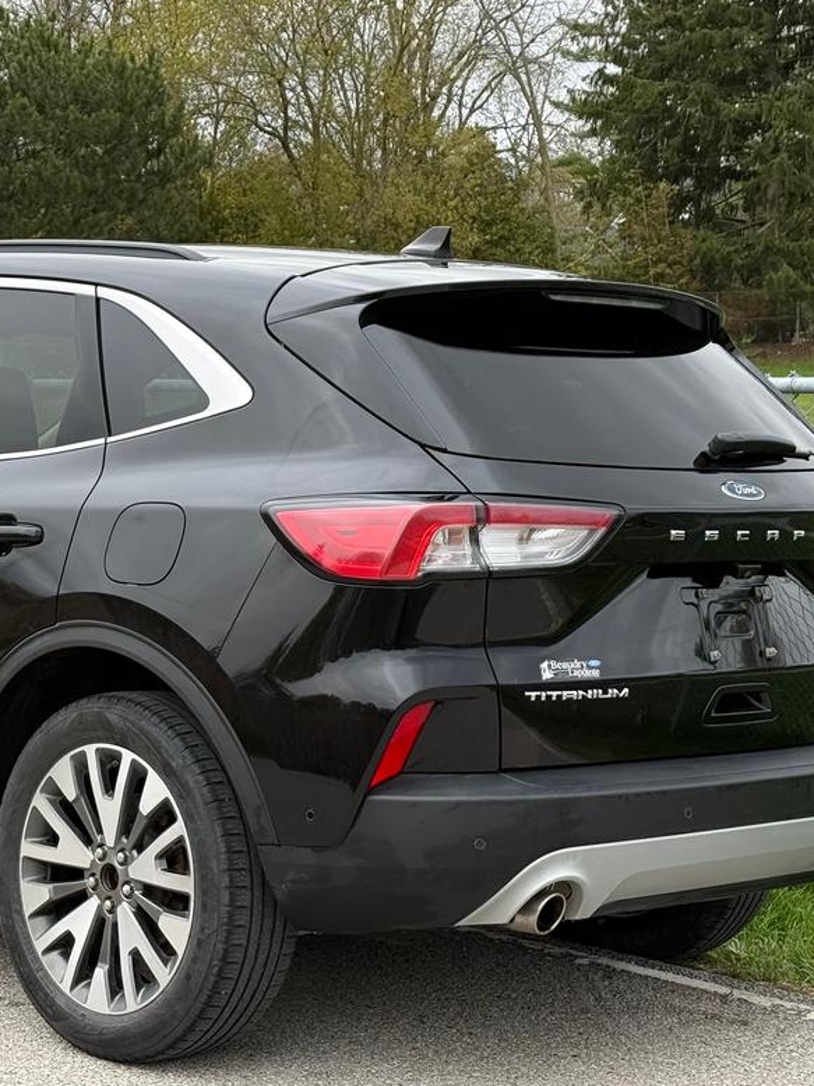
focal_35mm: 79
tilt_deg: -3.4
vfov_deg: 24.7
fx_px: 2478
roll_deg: -0.5
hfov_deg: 18.4
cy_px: 500
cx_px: 135
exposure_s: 1/302
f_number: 1.78
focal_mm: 6.76
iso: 80
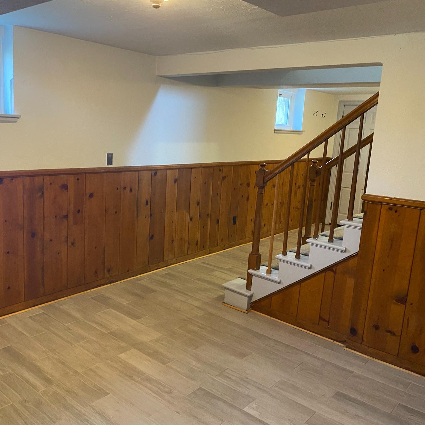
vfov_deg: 52.5
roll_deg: -2.8
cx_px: 148
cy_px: 214
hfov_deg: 51.7
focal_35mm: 31
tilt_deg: -11.5
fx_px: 431
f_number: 1.8
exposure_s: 1/40
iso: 400
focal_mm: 4.25
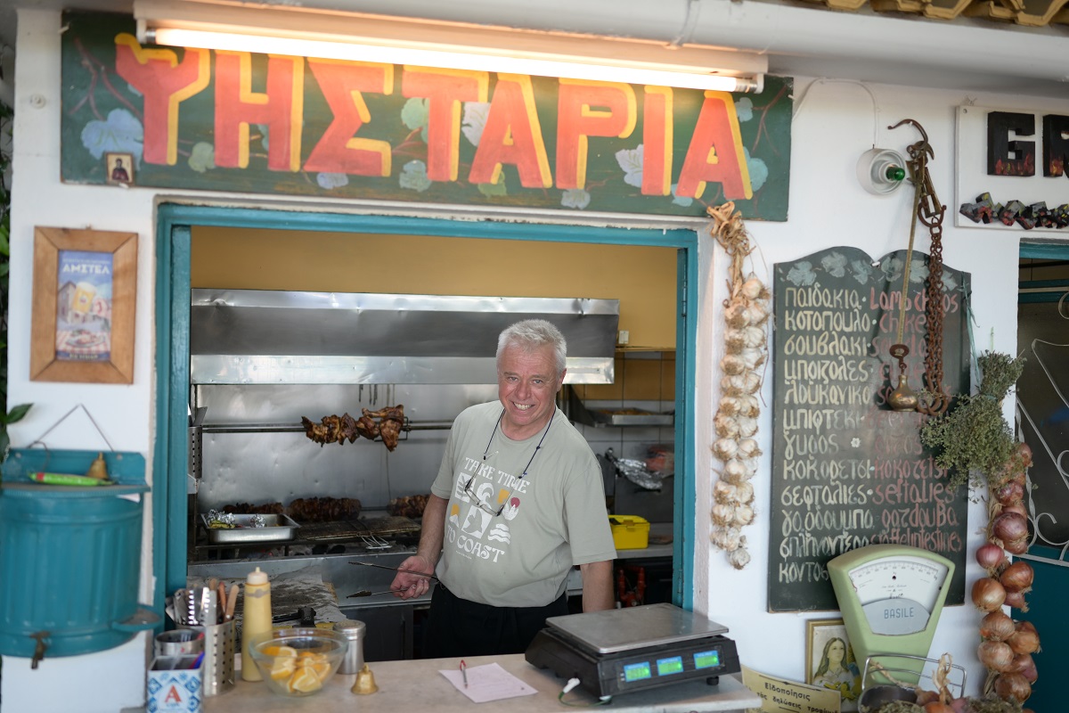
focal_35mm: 35
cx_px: 534
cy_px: 356
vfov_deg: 37.9
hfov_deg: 54.4
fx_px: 1039
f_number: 1.8
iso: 320
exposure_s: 1/400
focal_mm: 35
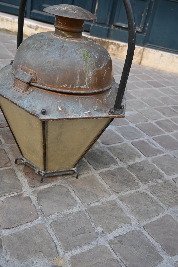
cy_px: 134
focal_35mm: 37
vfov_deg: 52.2
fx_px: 273
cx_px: 89
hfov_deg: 36.2
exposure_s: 1/250
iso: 280
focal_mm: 24.5
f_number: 4
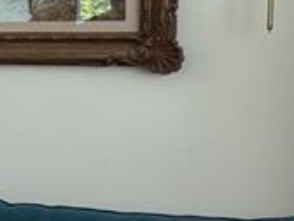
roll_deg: +0.5
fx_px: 1240
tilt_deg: -3.2
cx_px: -578
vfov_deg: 10.2
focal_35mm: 146
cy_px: 116
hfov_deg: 10.1
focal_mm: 6.76
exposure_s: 1/94
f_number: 1.78
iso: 200
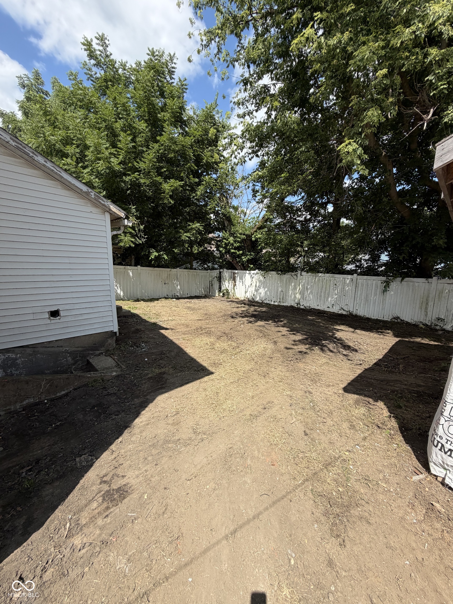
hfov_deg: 85.7
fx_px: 244
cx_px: 226
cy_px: 302
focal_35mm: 14
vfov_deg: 102.1
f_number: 2.2
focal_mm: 2.22
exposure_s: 1/770
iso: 25
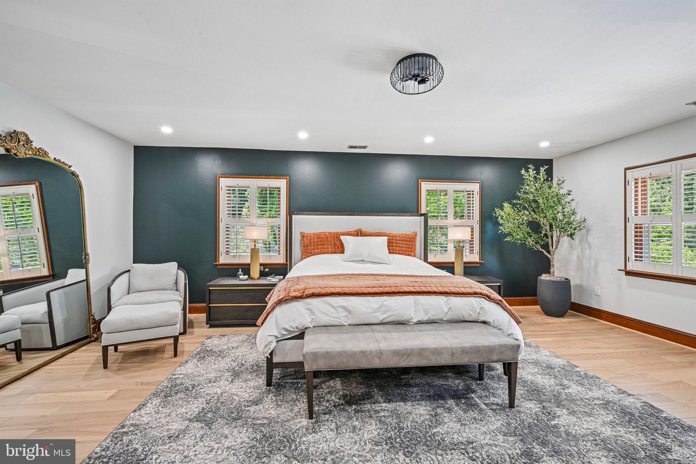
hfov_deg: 96.7
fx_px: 309
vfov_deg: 73.7
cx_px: 348
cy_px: 232
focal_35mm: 16
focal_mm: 16
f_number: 8
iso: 800
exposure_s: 1/15
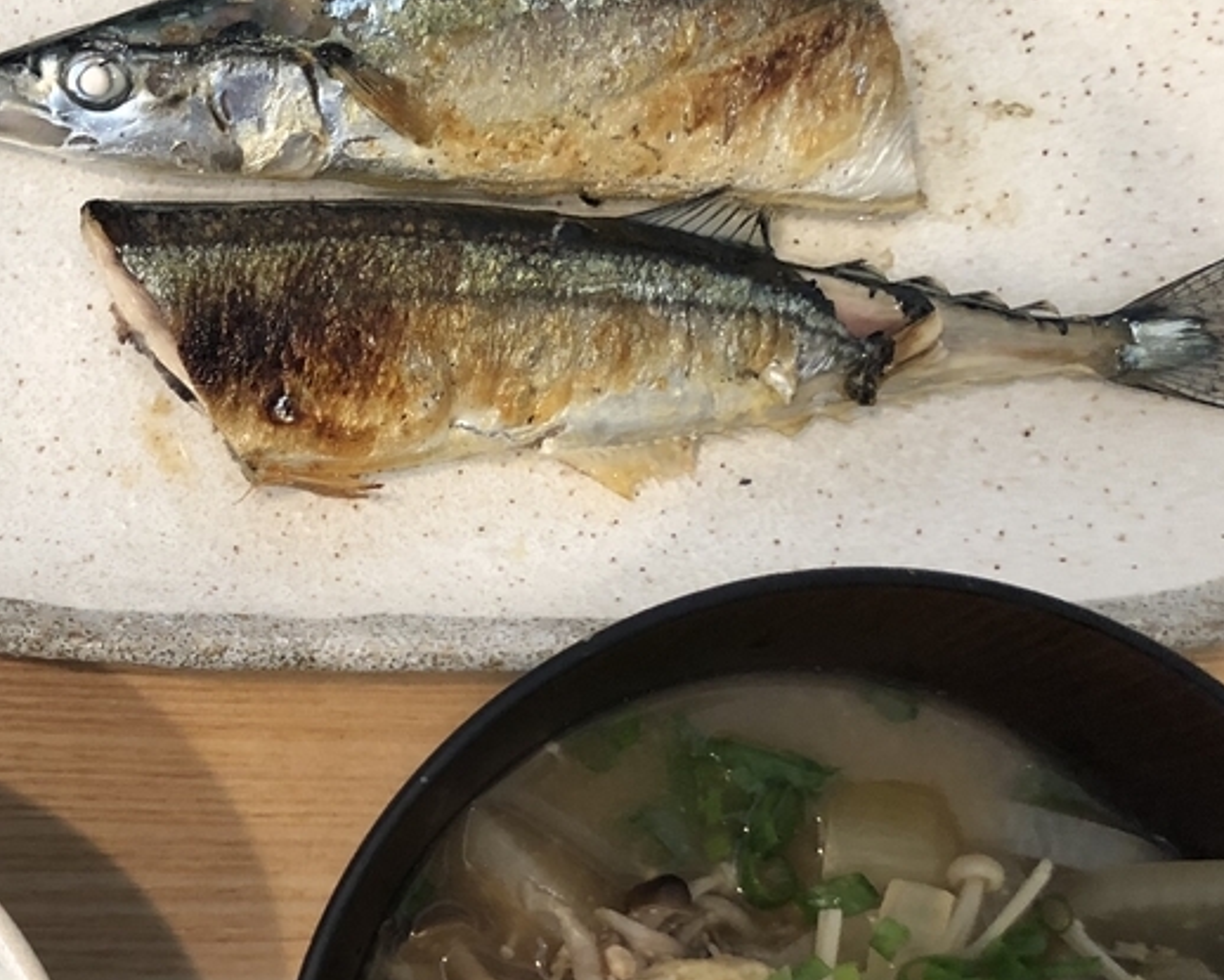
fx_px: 1957
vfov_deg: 27.8
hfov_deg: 32.4
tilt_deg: -89.1
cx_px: 43
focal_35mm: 54
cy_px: 704
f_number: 1.8
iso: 64
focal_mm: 4
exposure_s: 1/15
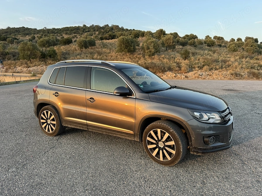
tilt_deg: -7.3
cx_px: 131
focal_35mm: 24
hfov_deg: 71.6
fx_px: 182
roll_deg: -0.5
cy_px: 98
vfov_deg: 56.8
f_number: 1.78
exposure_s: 1/345
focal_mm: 6.76
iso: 80
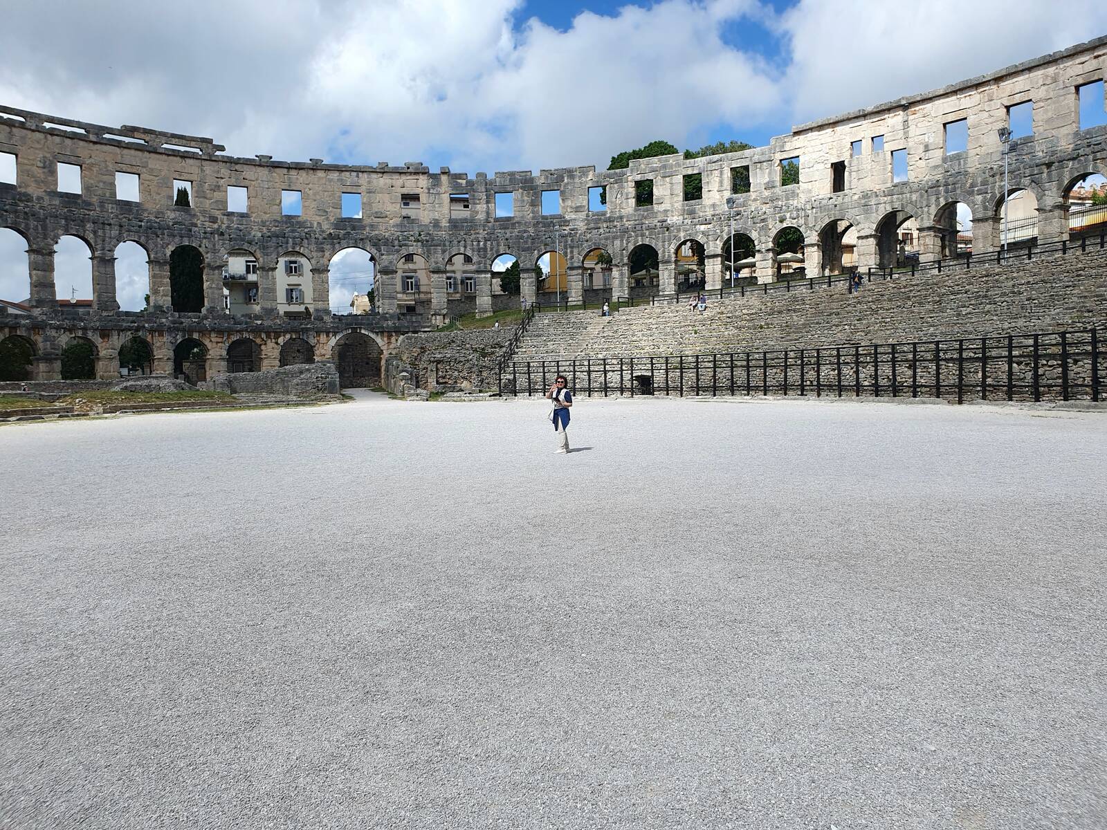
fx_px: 831
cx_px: 554
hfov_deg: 67.3
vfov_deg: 53.1
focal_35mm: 26
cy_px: 415
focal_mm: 4.3
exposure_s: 1/2500
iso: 50
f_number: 2.4
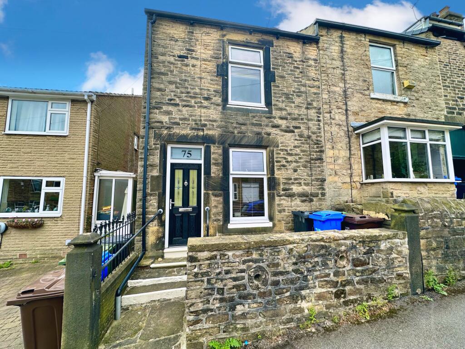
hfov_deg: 102.1
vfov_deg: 85.7
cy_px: 174
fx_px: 188
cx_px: 232
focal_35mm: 14
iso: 40
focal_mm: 2.22
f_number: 2.2
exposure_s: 1/498
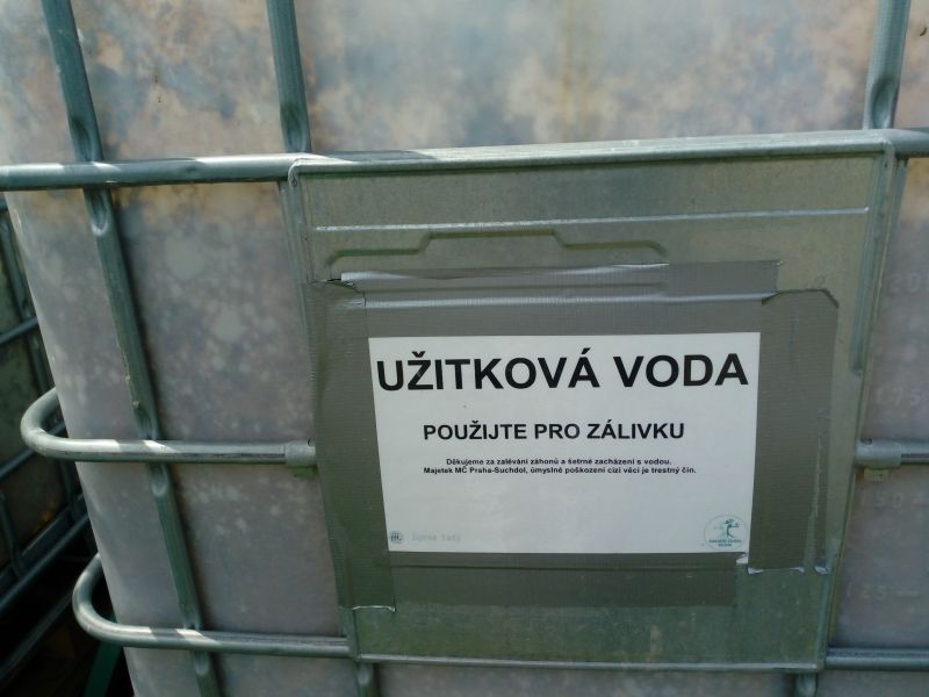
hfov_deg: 65.3
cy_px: 348
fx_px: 725
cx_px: 464
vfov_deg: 51.4
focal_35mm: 27
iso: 116
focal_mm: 3.5
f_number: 2
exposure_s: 1/1595
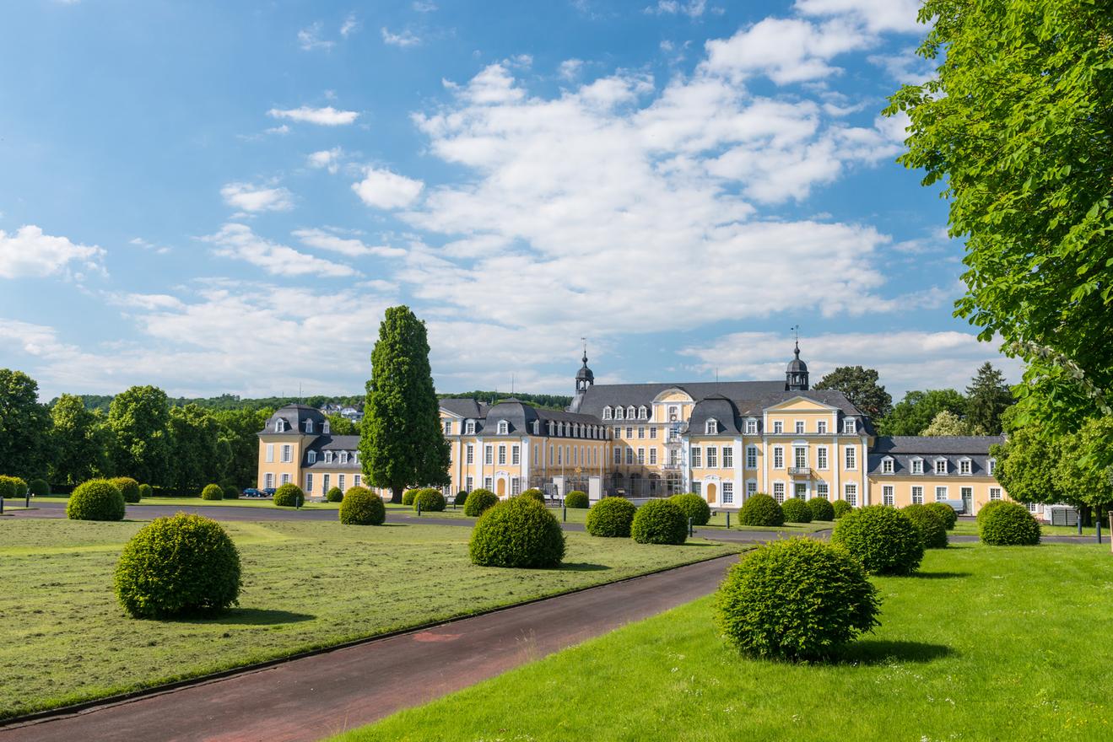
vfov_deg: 41.1
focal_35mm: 32
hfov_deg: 58.7
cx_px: 556
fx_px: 989
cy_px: 371
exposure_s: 1/320
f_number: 9
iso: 320
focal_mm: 32
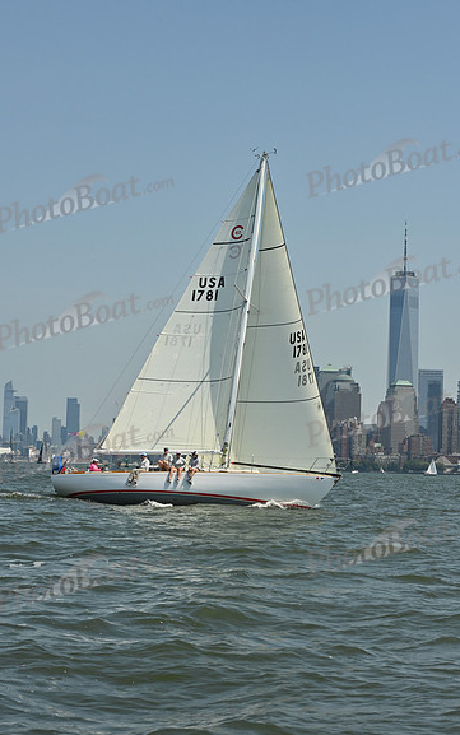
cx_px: 240
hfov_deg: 15.9
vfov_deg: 25.2
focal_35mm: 82
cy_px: 367
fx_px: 1644
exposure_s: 1/1250
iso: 320
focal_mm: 80
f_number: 10
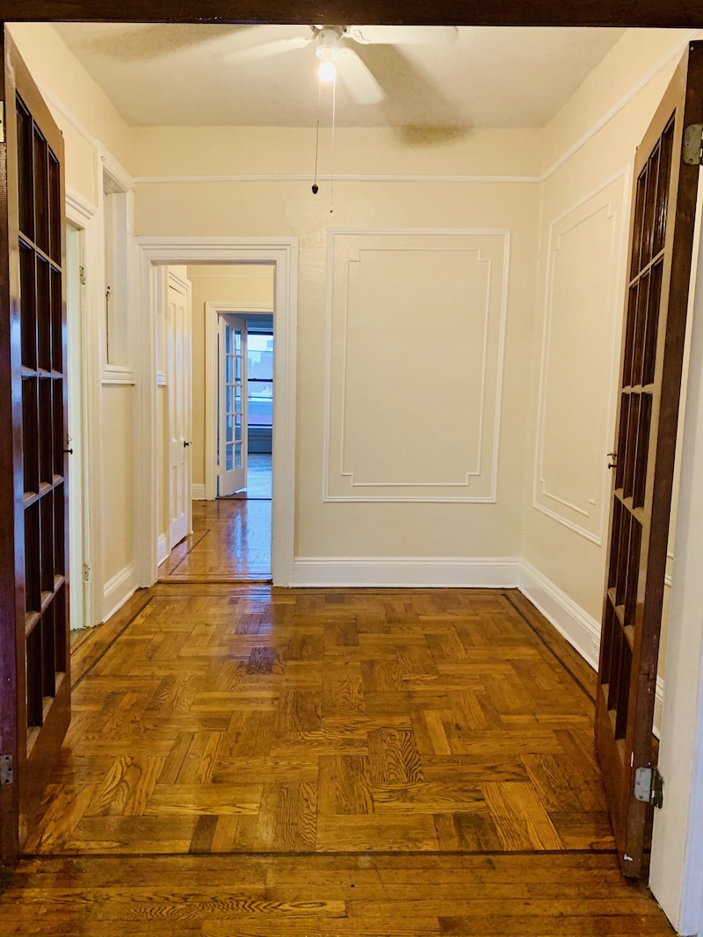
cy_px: 468
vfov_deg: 67.3
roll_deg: -1.6
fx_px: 704
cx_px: 352
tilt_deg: -5.8
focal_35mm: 26
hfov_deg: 53.1
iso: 400
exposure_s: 1/40
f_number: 1.8
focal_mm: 4.25
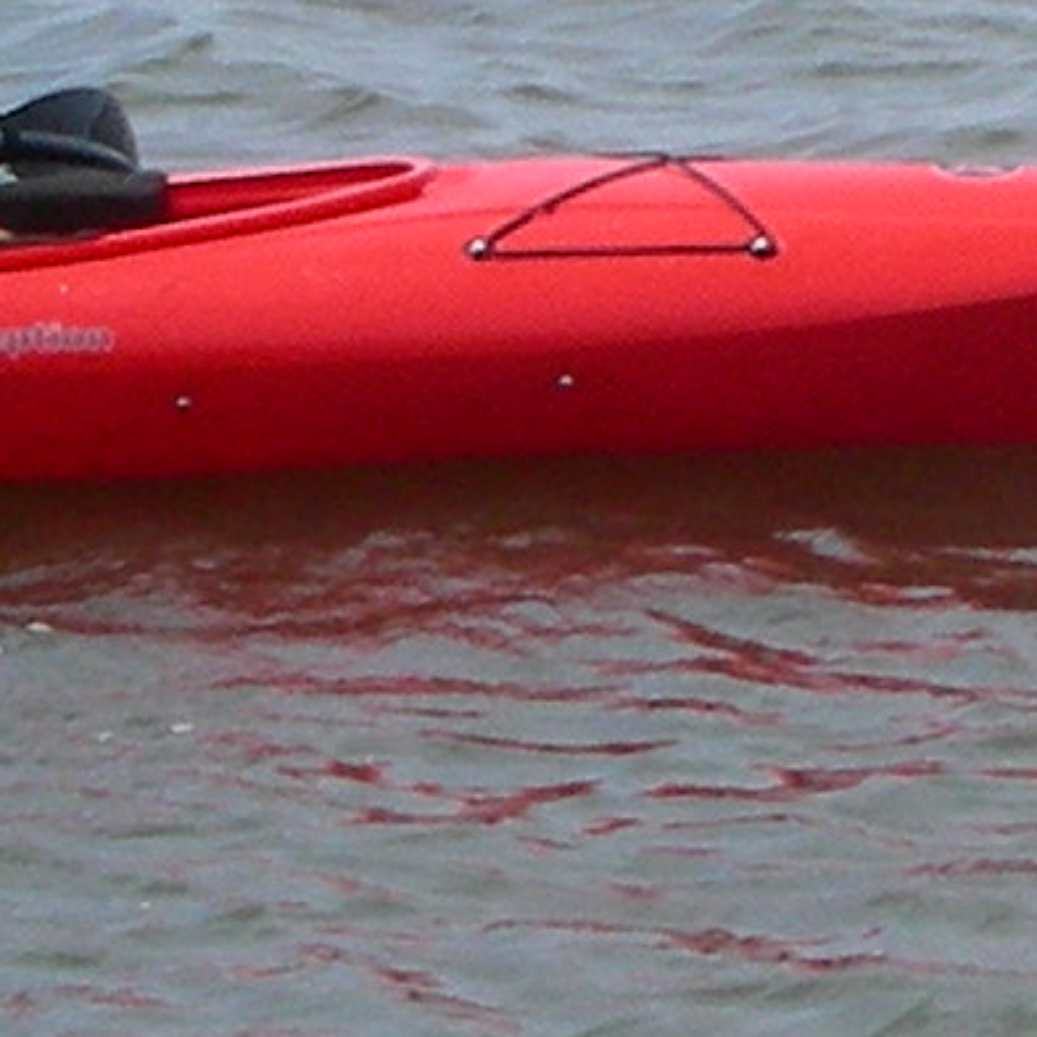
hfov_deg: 5.7
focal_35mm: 304
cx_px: 1348
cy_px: 311
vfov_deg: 5.8
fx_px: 10303
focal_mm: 8
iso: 50
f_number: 5.6
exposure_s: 1/401
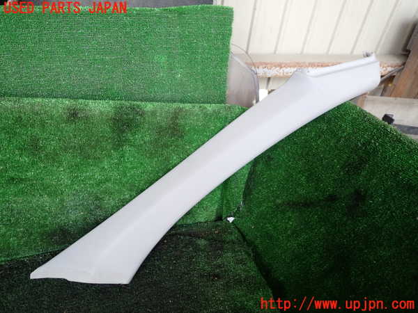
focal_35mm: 25
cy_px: 156
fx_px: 302
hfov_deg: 69.4
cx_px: 209
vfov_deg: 54.9
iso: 100
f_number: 2
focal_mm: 4.5
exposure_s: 1/60
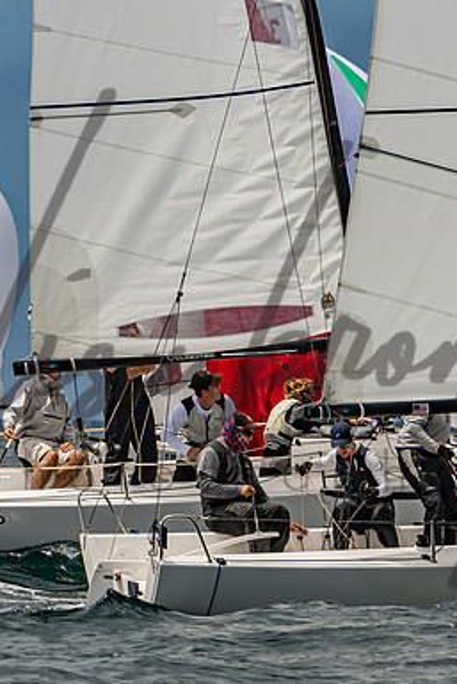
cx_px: 126
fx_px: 7609
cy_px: 408
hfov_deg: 3.4
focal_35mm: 400
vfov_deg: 5.2
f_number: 6.3
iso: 400
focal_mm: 180
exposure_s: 1/3200
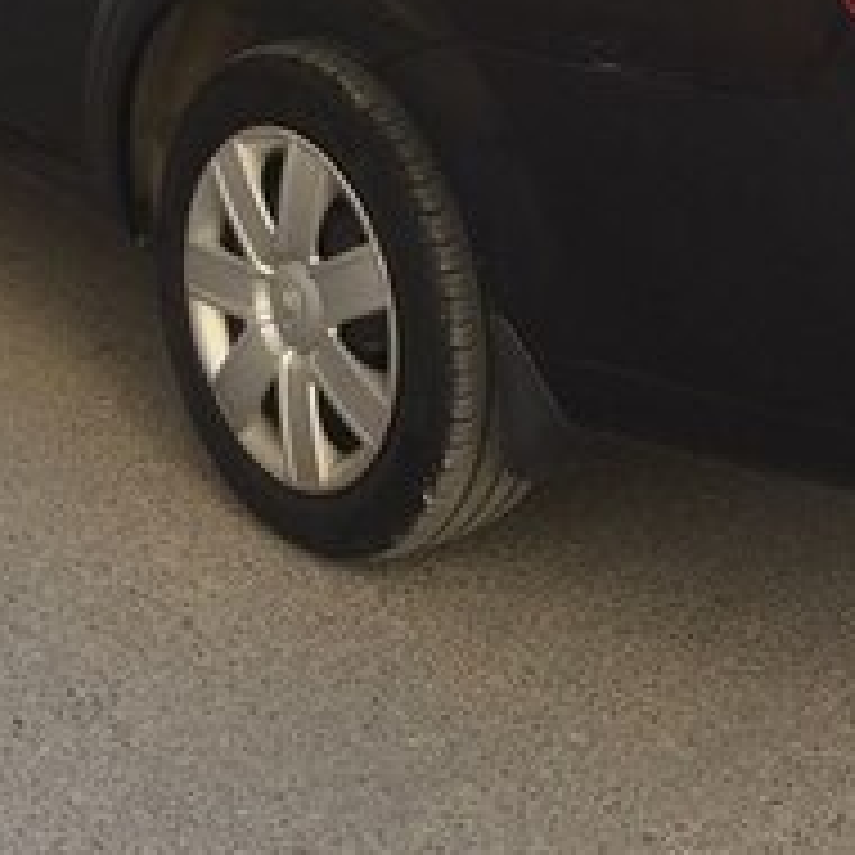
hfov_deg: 19.4
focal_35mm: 89
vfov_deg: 18.8
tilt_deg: -12.6
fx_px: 2487
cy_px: -79
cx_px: 594
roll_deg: -2.0
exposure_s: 1/380
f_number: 2.2
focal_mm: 4.15
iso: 32
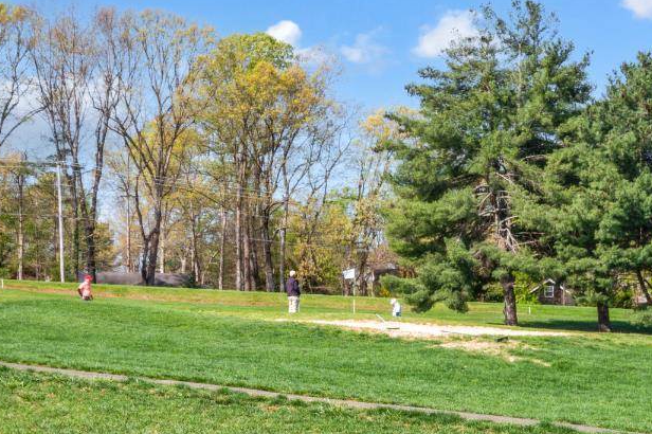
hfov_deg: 27.7
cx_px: 323
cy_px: 387
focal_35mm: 73
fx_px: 1321
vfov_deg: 18.4
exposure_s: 1/1000
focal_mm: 30
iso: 200
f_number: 4
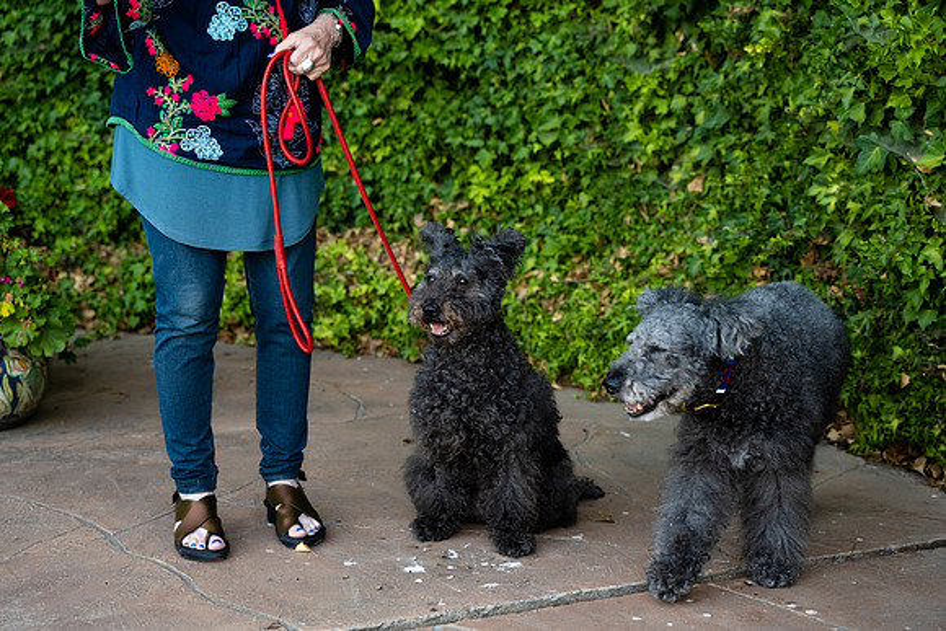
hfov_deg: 39.6
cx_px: 473
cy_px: 316
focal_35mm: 50
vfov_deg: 27.0
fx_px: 1314
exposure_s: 1/320
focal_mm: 50
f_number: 4
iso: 800
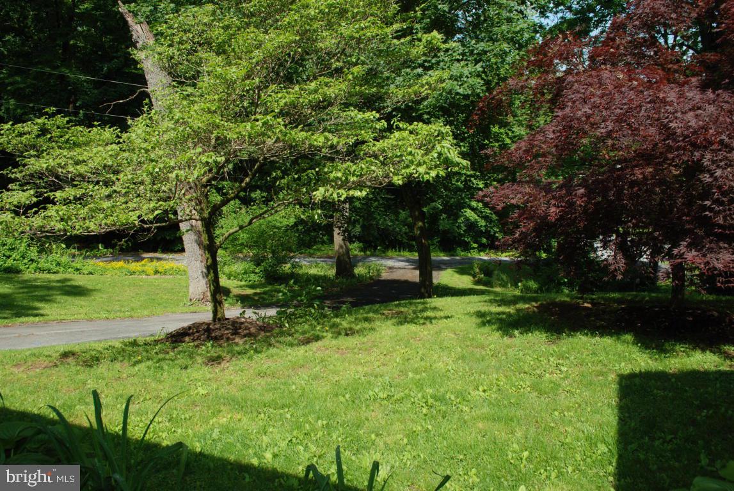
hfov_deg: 67.3
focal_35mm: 27
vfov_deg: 48.1
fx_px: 551
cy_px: 246
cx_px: 367
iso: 100
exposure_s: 1/160
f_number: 6.3
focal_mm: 18
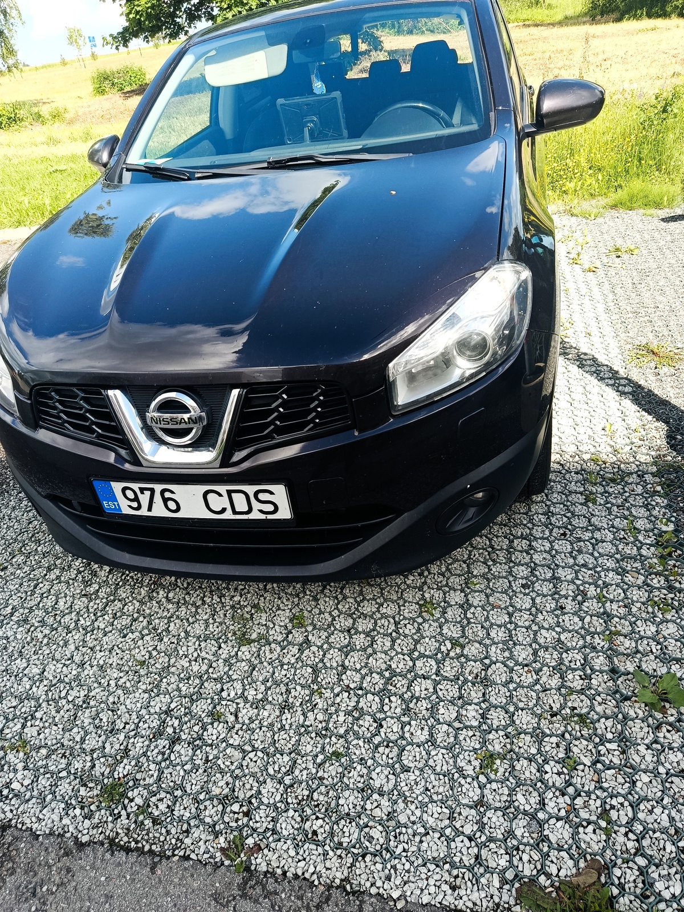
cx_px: 342
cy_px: 456
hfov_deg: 56.8
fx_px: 632
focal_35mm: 24
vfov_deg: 71.6
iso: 50
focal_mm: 5.24
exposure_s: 1/159
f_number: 1.7
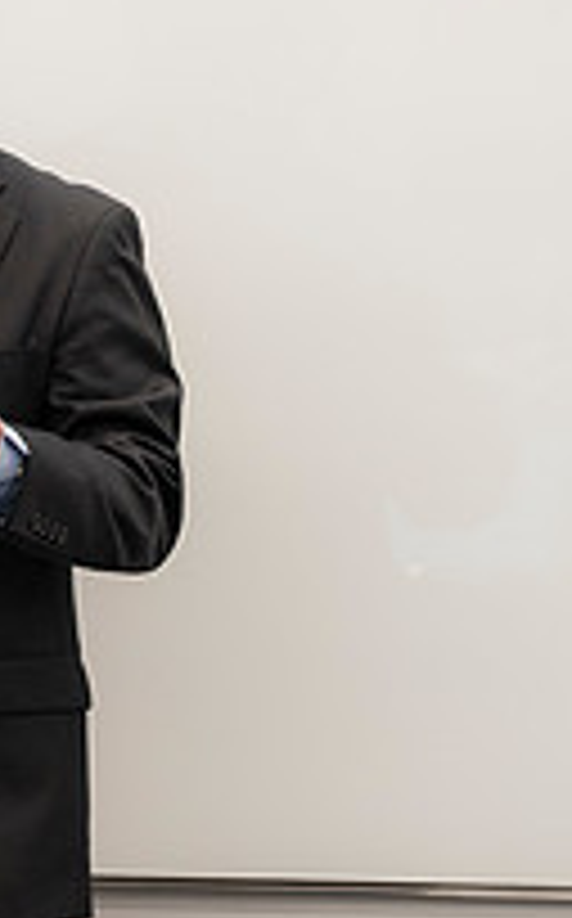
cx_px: -104
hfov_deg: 3.3
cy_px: 376
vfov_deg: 5.4
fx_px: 9805
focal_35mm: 392
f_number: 2.8
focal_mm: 135
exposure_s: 1/125
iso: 800
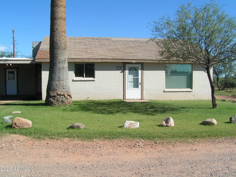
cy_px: 88
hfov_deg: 49.0
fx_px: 259
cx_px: 118
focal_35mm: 38
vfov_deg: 37.7
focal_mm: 5.8
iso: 50
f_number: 5.6
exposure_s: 1/400
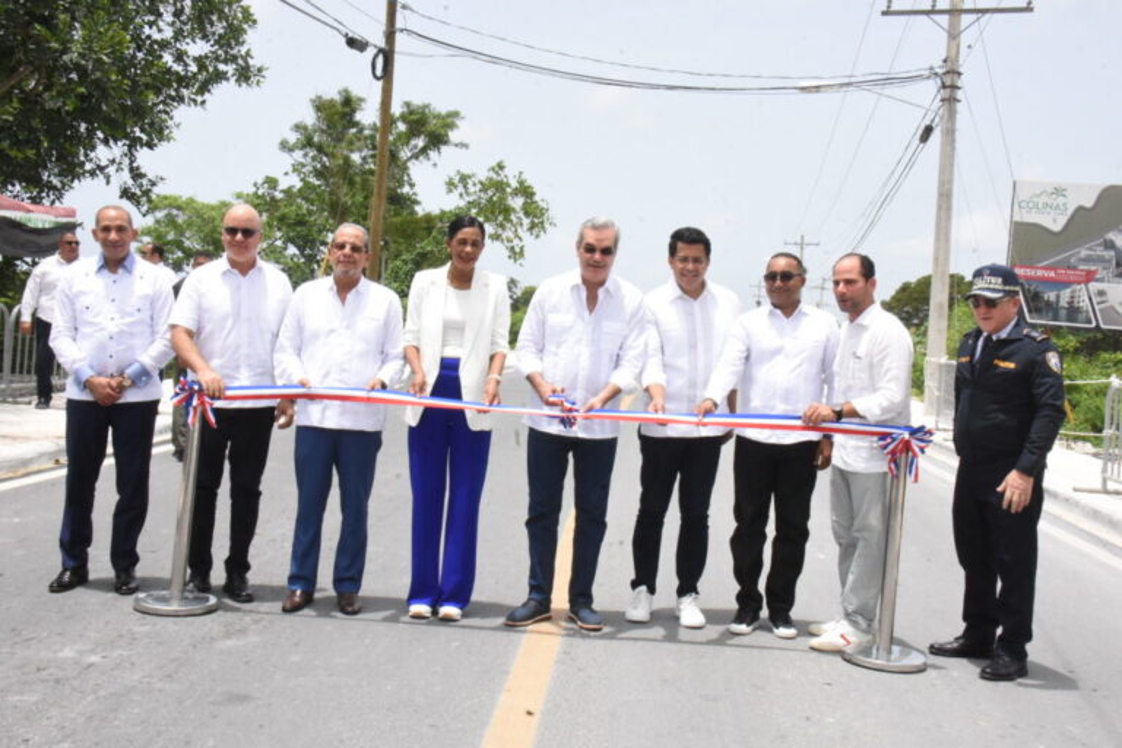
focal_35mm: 42
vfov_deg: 31.9
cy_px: 374
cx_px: 561
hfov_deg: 46.4
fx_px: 1309
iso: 1600
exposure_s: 1/250
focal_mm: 28
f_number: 25
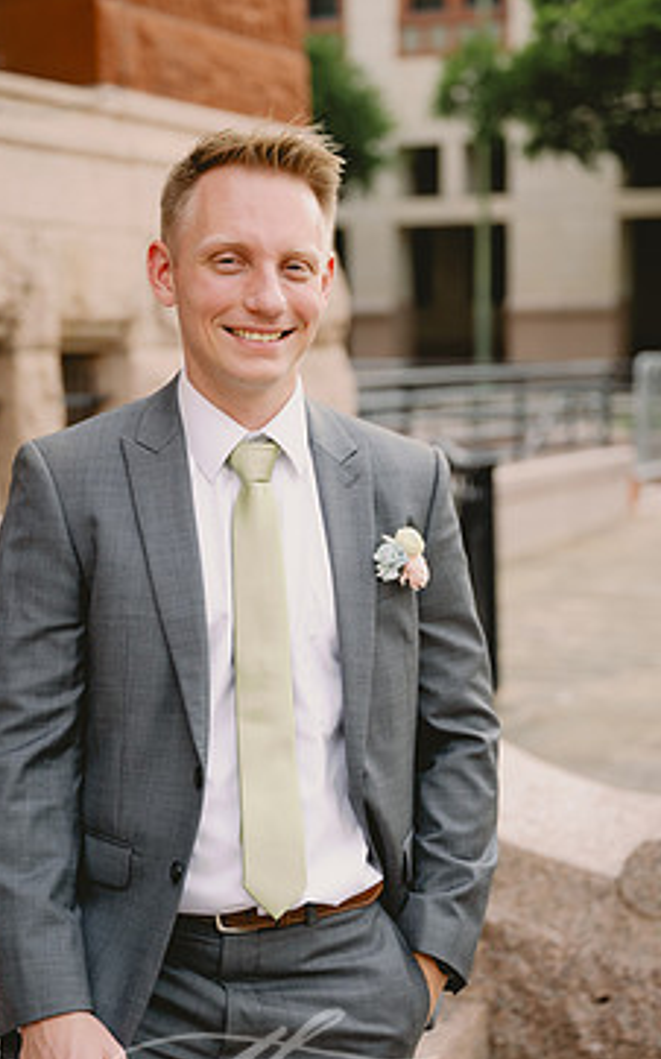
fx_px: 2192
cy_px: 556
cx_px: 257
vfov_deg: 27.1
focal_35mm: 76
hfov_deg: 17.1
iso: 400
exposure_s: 1/1250
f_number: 2.8
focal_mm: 60
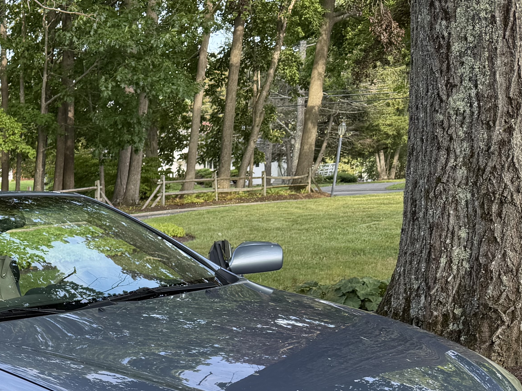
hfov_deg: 29.8
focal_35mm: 59
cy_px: 415
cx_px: -37
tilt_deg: -13.6
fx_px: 890
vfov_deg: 23.5
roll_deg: +4.9
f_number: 1.78
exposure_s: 1/363
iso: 80
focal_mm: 6.76
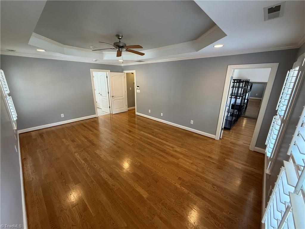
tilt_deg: -18.2
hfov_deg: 102.1
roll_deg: -0.7
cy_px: 114
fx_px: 123
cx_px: 152
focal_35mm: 14
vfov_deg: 85.7
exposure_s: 1/60
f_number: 2.2
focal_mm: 2.22
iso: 200
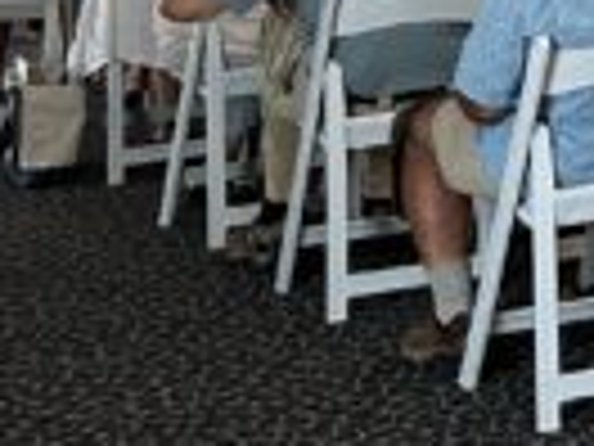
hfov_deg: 13.1
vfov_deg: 10.7
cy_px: -457
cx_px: 1251
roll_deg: +0.9
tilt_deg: +2.7
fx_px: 2179
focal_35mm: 127
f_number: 1.78
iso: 125
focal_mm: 6.86
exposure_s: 1/60
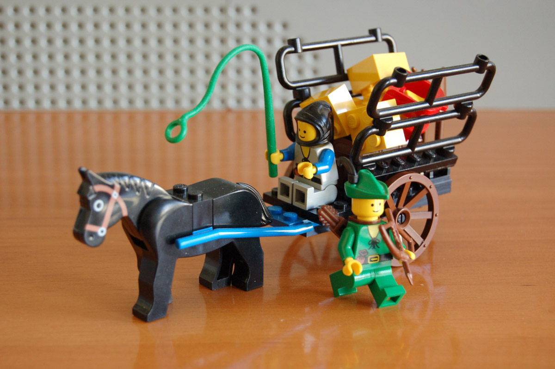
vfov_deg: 16.5
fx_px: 1271
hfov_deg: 24.6
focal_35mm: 82
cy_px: 184
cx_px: 278
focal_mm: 55
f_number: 5.6
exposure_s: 1/20
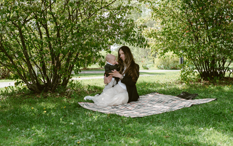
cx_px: 117
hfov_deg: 39.6
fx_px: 324
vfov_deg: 25.3
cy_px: 69
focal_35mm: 51
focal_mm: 50
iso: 200
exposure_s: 1/1000
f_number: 4
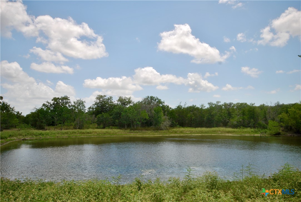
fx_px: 251
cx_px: 150
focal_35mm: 30
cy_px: 101
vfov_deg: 43.7
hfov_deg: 61.9
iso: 100
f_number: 10
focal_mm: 20
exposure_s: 1/200
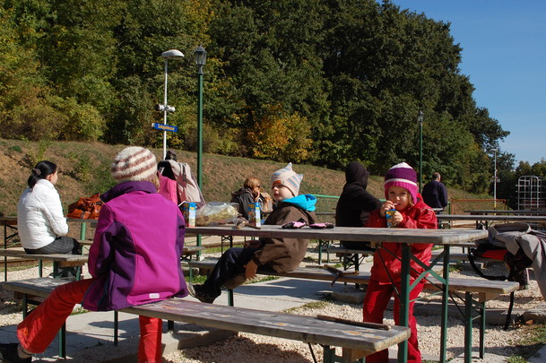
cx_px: 272
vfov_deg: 32.6
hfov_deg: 47.4
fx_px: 621
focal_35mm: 41
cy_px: 188
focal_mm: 26
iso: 200
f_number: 10
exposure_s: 1/400
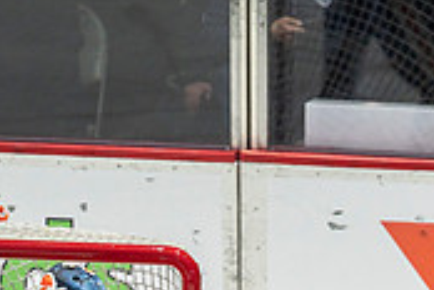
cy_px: 456
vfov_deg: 0.7
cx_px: 399
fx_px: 24061
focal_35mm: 1996
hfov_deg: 1.0
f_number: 4
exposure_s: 1/640
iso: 1600
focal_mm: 600
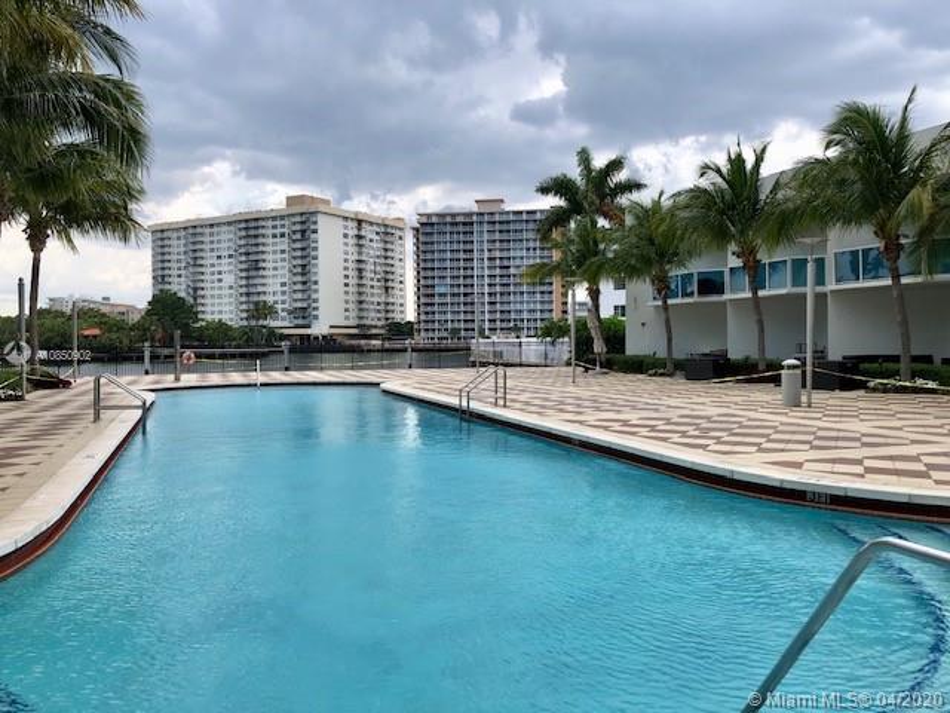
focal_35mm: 28
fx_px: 768
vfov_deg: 49.7
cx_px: 475
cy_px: 356
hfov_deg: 63.4
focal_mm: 3.99
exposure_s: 1/1156
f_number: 1.8
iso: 20
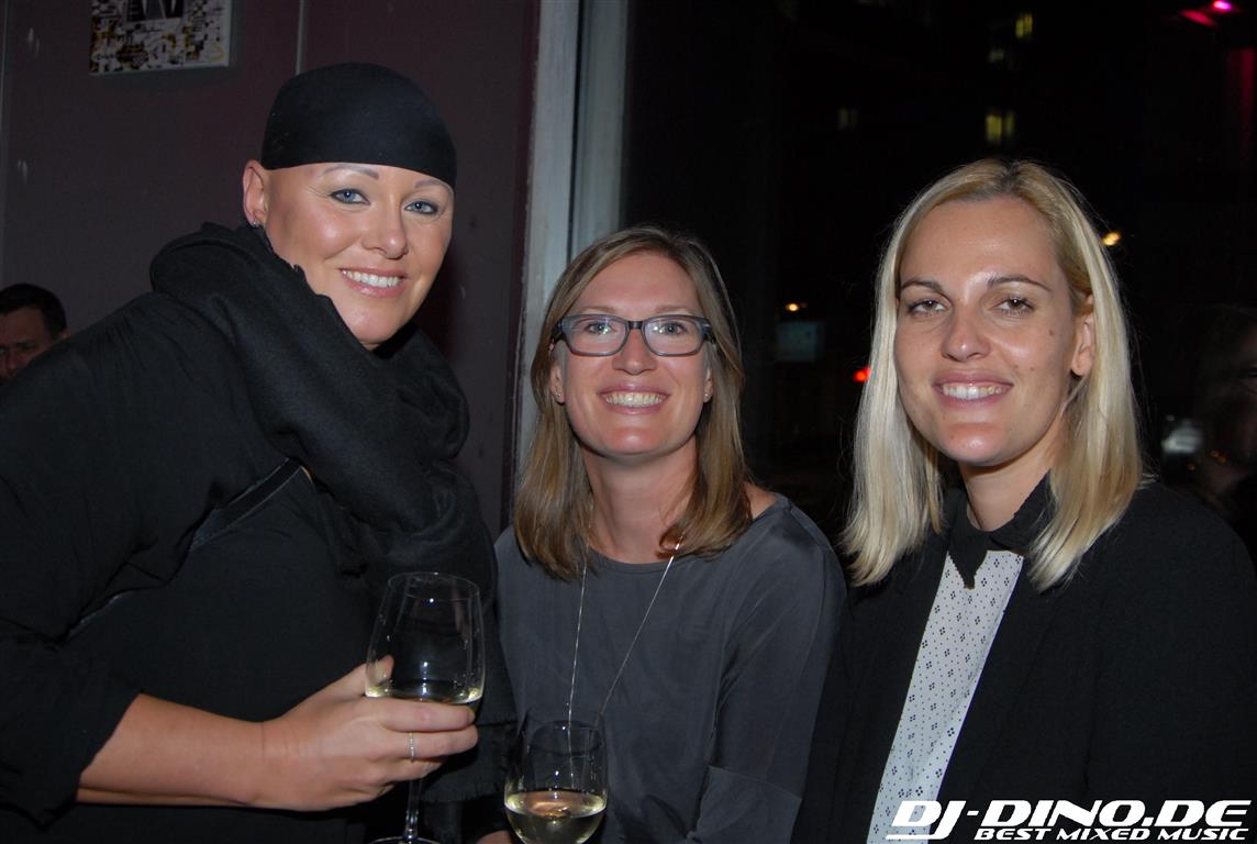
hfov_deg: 53.0
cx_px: 628
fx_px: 1260
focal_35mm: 36
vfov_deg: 37.0
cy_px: 422
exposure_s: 1/60
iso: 400
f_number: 5.6
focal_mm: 24
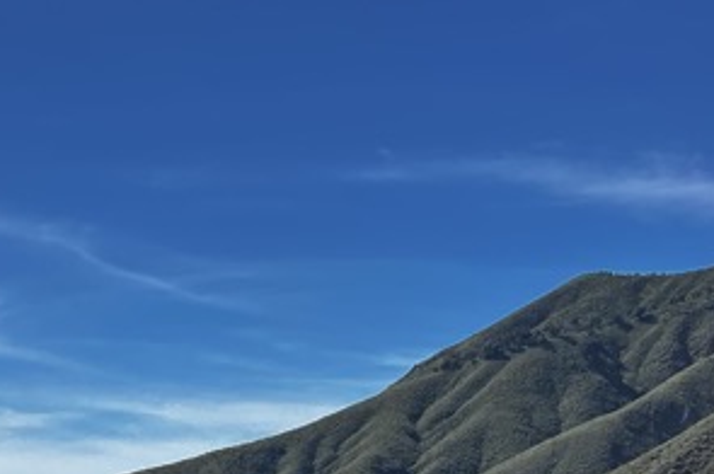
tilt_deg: -12.3
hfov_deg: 18.5
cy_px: 904
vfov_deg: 12.9
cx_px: -438
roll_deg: -0.6
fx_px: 1862
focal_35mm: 94
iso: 50
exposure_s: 1/3745
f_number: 1.6
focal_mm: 5.1
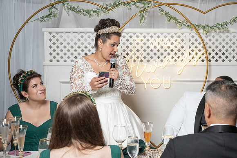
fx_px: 397
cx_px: 159
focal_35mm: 60
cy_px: 76
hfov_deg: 32.9
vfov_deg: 22.5
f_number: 5.6
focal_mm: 45
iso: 1000
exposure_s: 1/200
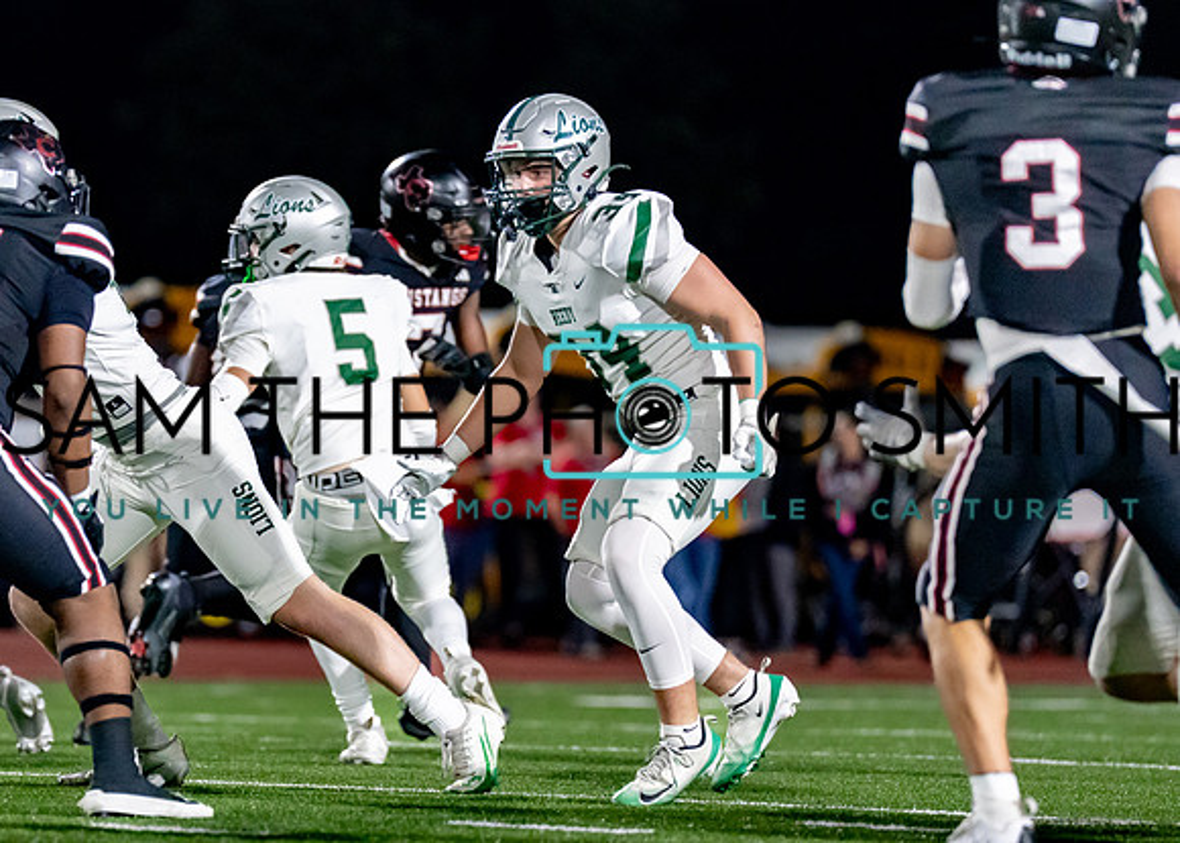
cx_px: 404
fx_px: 12919
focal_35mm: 386
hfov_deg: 5.2
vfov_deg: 3.7
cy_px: 471
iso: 3200
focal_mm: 200
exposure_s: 1/1250
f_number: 2.8
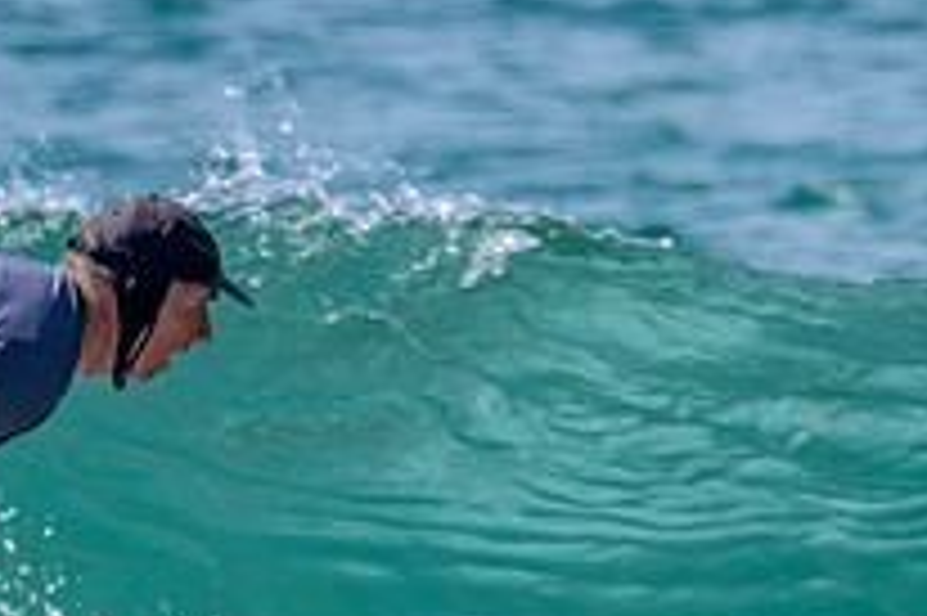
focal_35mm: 2882
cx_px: 454
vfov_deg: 0.5
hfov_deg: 0.7
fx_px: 74150
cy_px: 594
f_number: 11
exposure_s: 1/250
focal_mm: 800
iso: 125
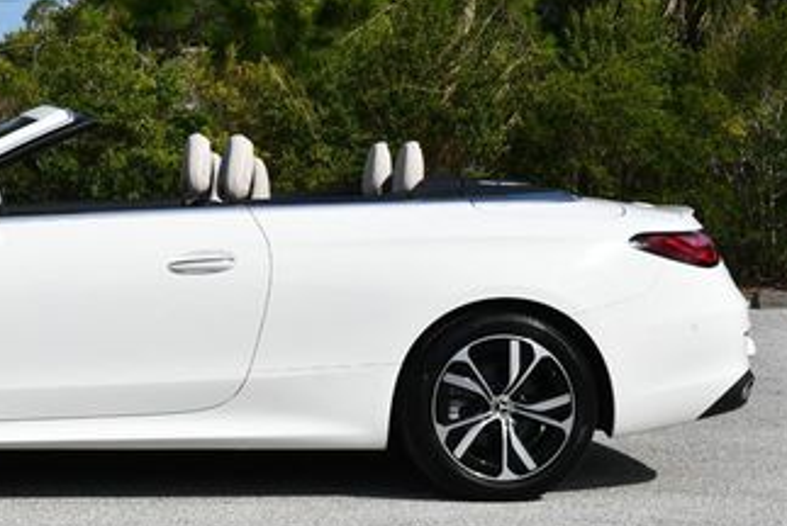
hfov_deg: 21.0
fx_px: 2079
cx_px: 78
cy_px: 105
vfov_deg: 14.3
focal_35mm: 95
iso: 100
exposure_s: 1/320
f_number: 9
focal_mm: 24
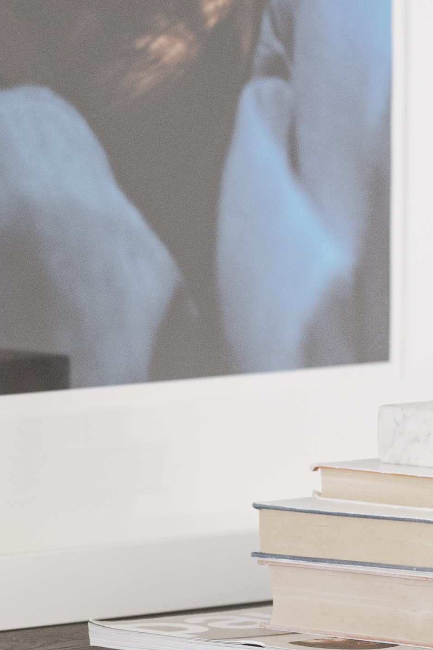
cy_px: 325
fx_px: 9056
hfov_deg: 2.7
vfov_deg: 4.1
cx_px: 333
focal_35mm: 502
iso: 250
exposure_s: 1/100
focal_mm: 85
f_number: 1.8
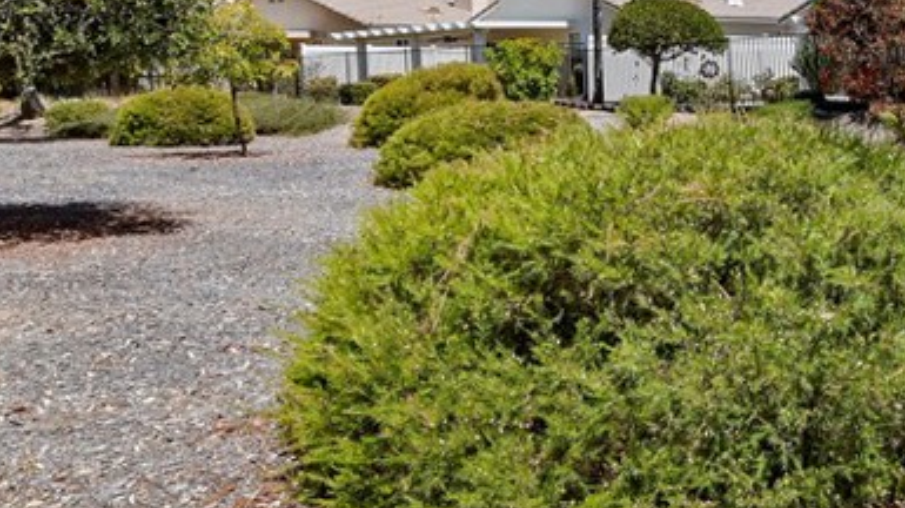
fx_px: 935
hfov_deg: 42.5
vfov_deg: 29.5
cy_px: 81
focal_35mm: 39
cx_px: 957
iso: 500
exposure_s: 1/160
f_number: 20
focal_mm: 14
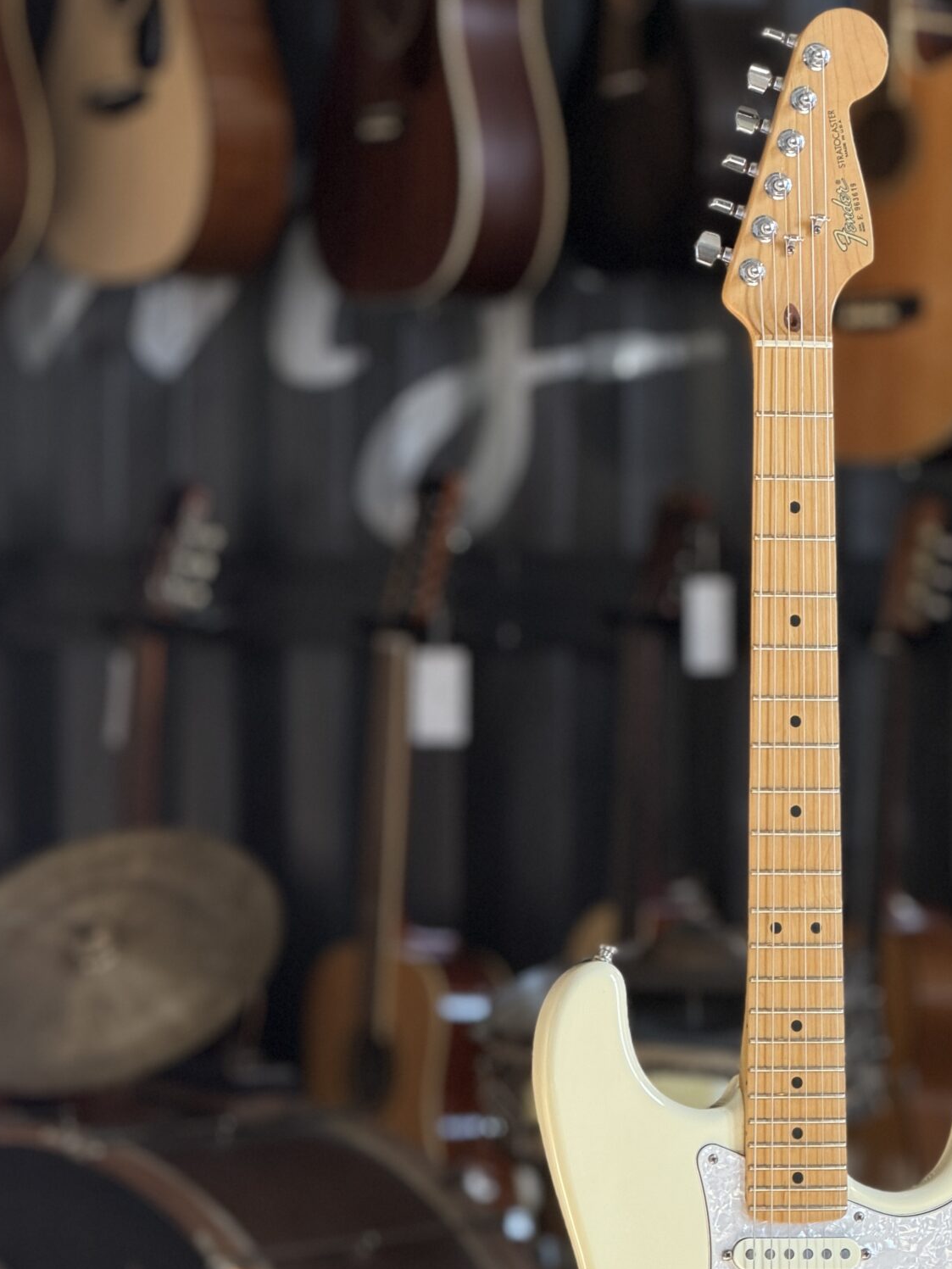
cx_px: 793
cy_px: 960
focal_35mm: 171
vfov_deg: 11.5
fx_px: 6270
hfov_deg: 8.7
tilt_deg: -4.7
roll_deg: -1.0
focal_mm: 16.89
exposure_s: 1/121
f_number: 2.8
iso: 64
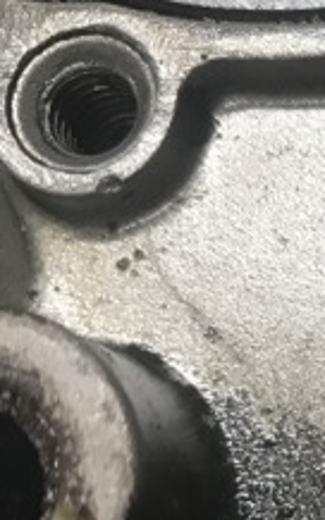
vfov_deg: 23.3
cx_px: 600
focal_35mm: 87
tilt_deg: -47.1
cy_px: 459
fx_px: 1235
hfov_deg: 13.4
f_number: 1.8
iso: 64
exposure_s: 1/17
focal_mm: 3.99
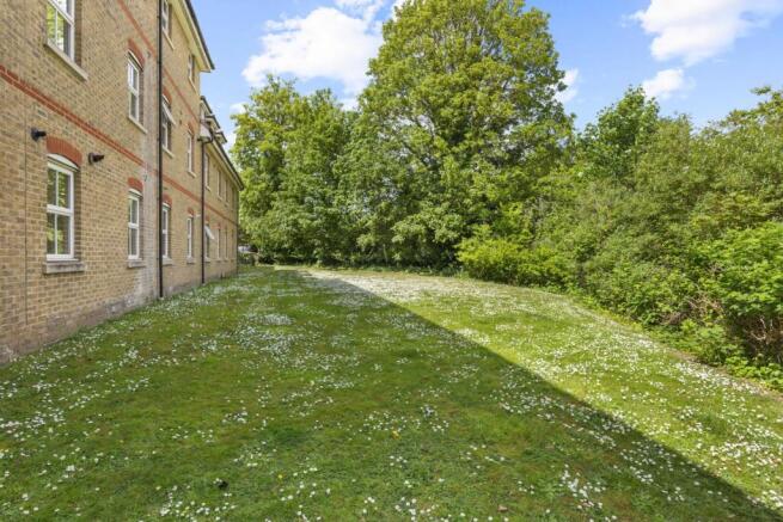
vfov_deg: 66.0
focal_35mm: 18
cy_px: 261
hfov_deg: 88.4
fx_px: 402
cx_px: 392
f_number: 7.1
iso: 320
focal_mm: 18.5
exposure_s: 1/320
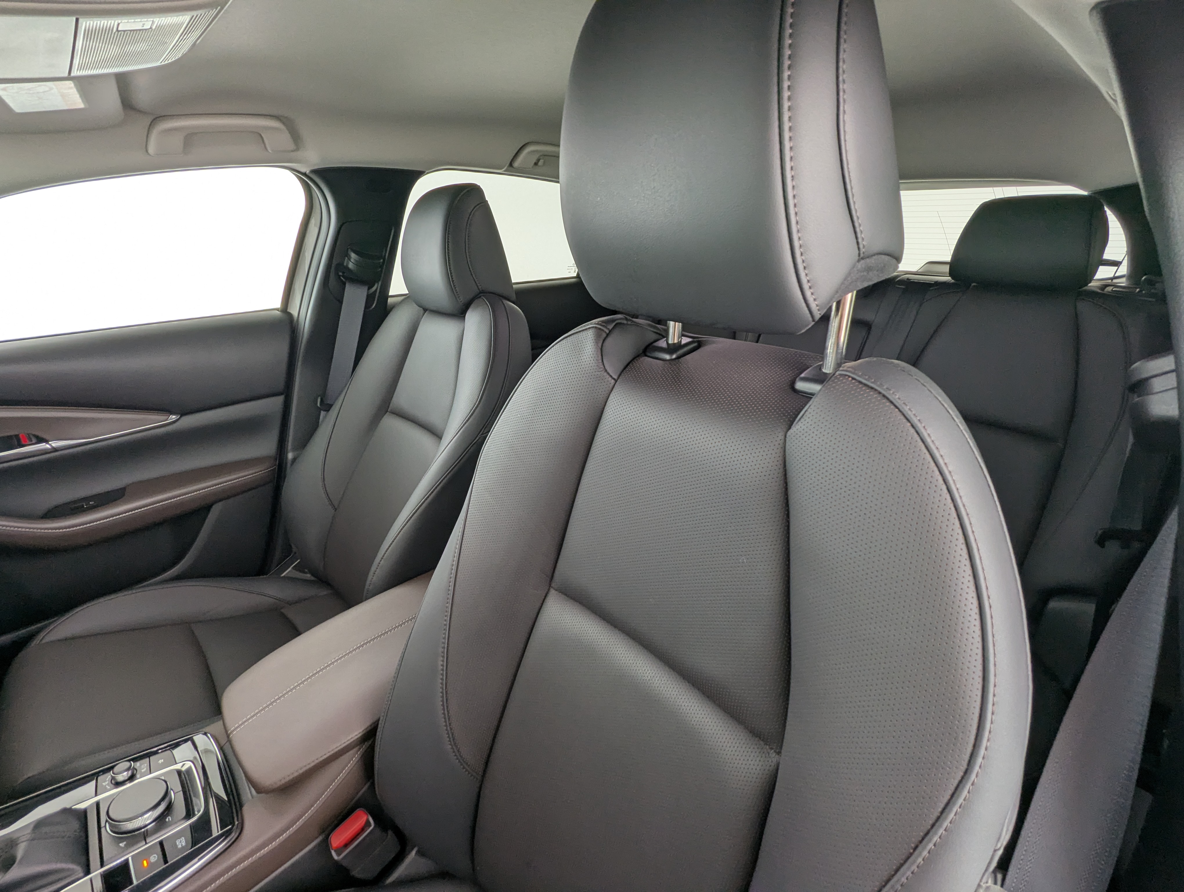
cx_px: 592
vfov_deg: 78.2
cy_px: 446
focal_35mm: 16
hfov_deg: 94.4
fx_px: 548
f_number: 2.2
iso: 51
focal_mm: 2.35
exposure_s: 1/23.8
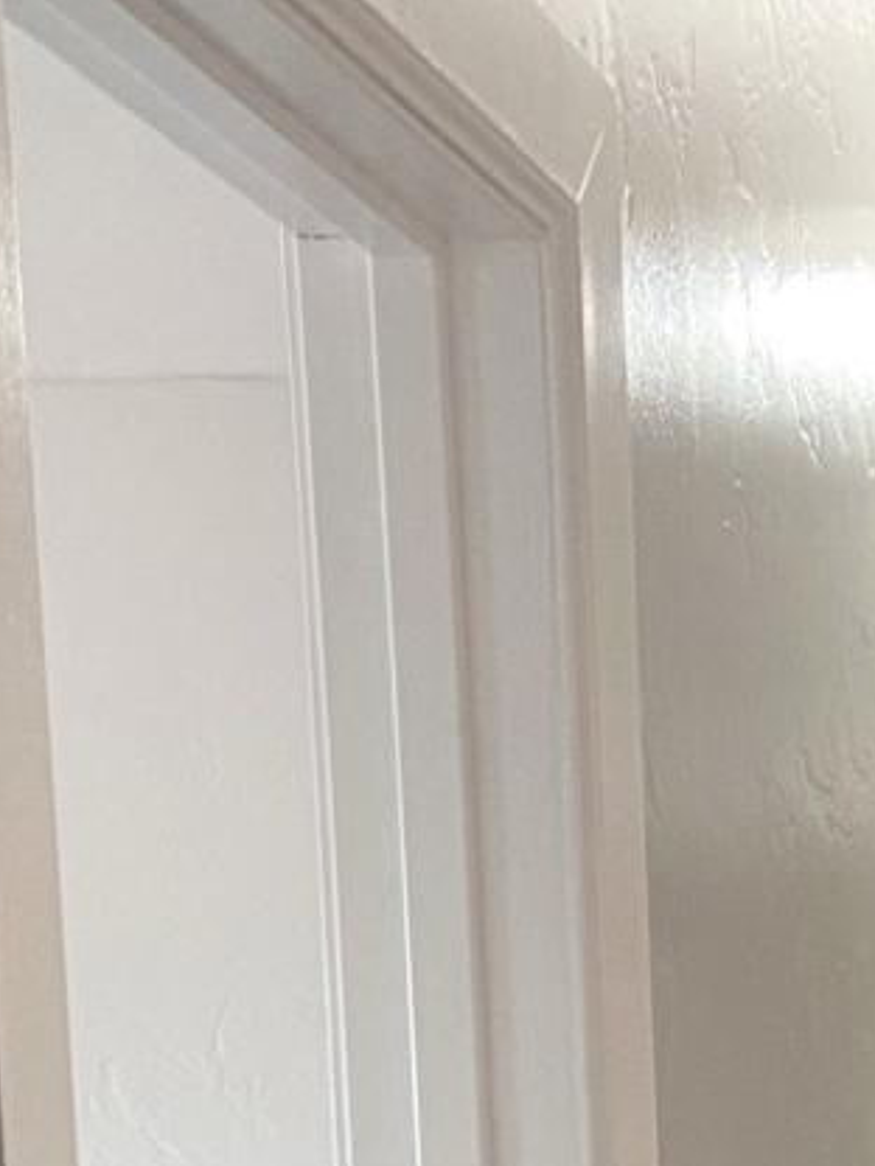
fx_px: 4213
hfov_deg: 10.8
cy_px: 2419
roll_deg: -1.0
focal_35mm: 125
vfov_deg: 13.3
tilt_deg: -11.3
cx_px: 1743
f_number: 1.8
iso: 125
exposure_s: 1/60
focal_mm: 4.25
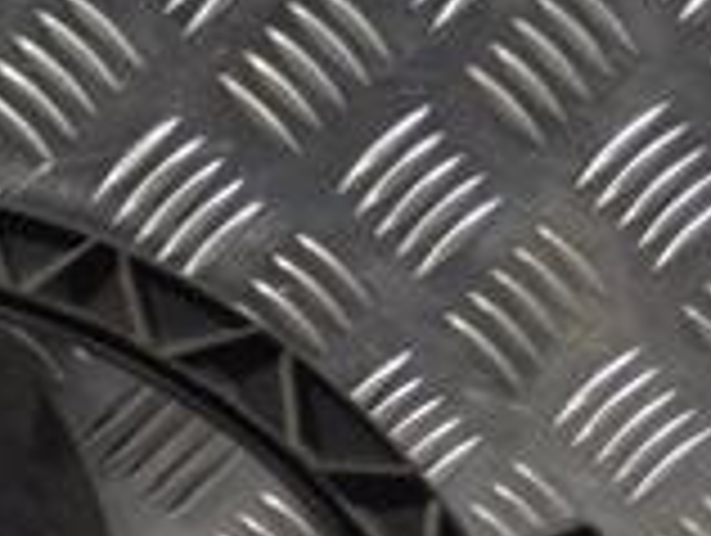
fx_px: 3374
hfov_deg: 11.6
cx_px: -315
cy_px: 878
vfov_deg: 8.8
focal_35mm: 164
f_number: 5
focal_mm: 30
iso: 400
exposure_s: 1/100
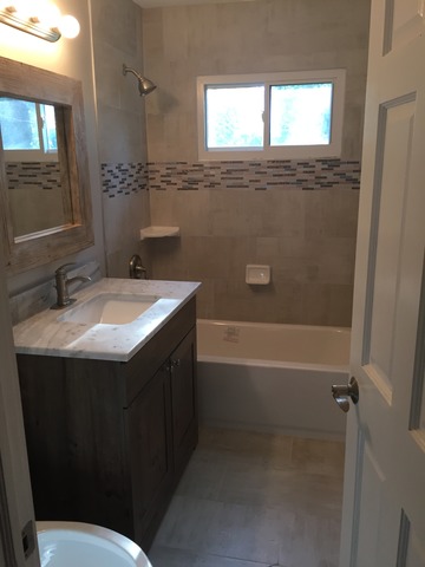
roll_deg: +0.0
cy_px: 284
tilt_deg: -14.4
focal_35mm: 29
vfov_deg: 61.7
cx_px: 212
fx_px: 475
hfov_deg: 48.2
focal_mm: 4.15
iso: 40
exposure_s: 1/30
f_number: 2.2
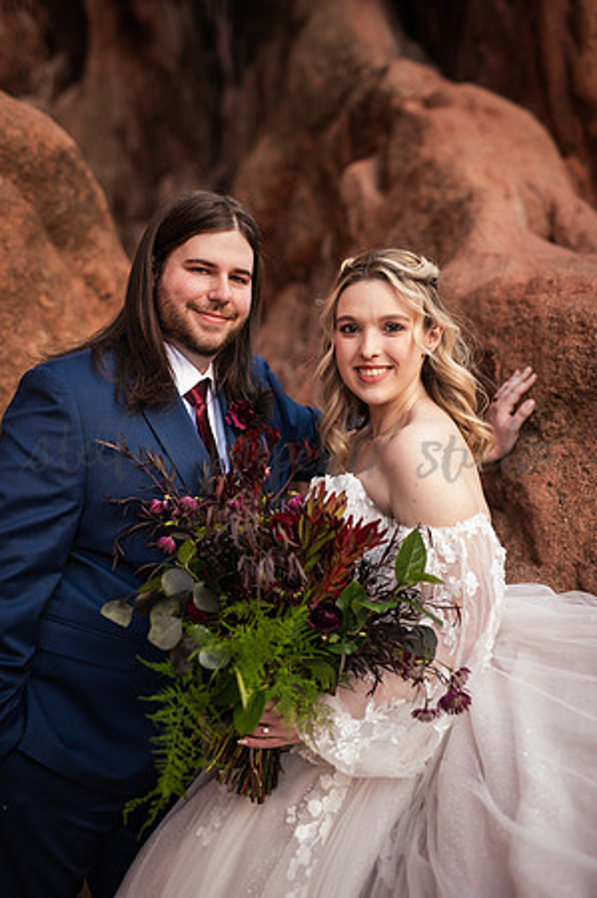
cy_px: 449
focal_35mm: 50
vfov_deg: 39.6
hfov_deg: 26.9
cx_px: 298
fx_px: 1247
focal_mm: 50
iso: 250
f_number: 2.2
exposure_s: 1/200
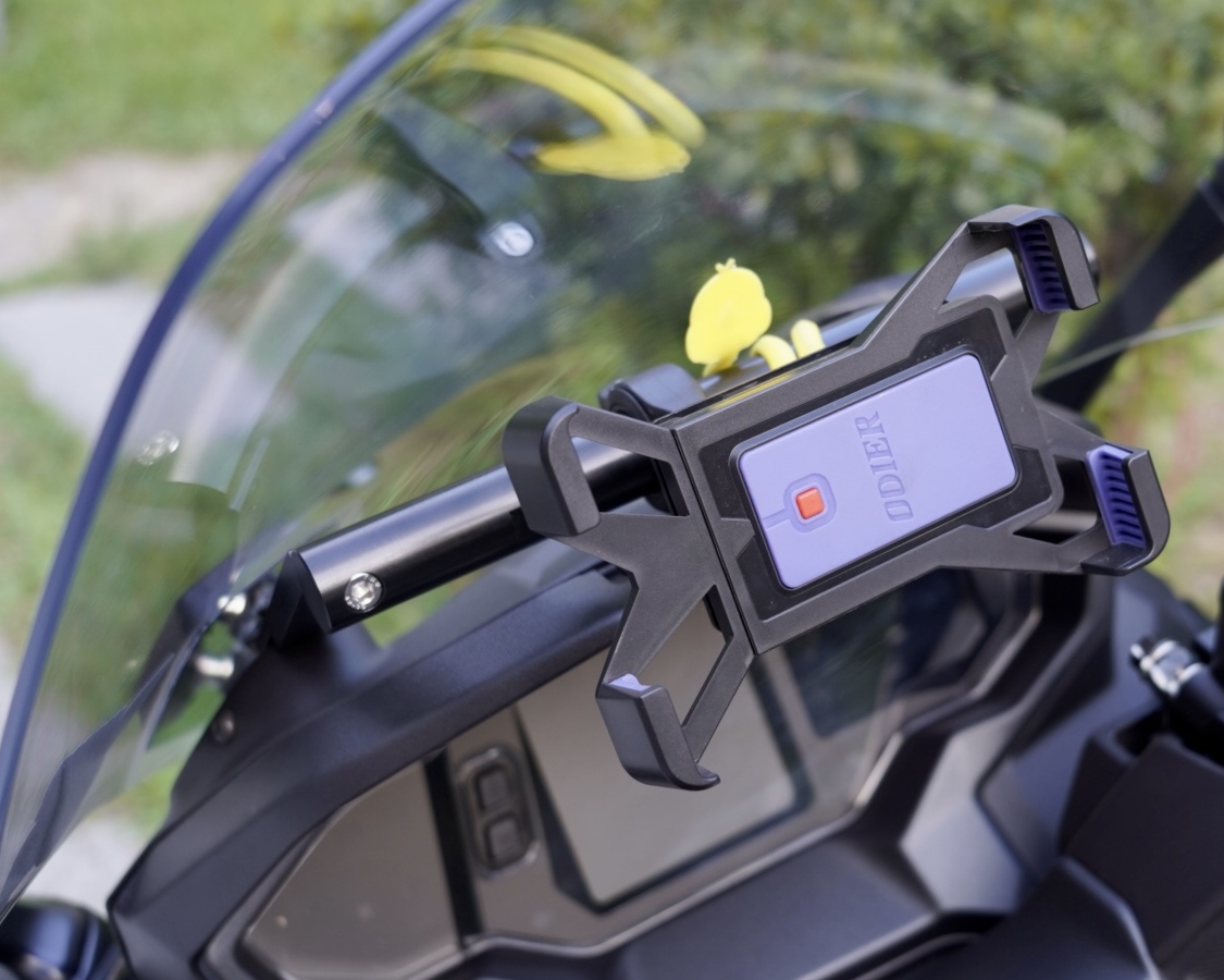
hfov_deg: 32.1
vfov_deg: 26.2
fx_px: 2101
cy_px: 460
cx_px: 845
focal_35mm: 58
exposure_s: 1/60
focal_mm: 43
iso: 320
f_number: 5.6
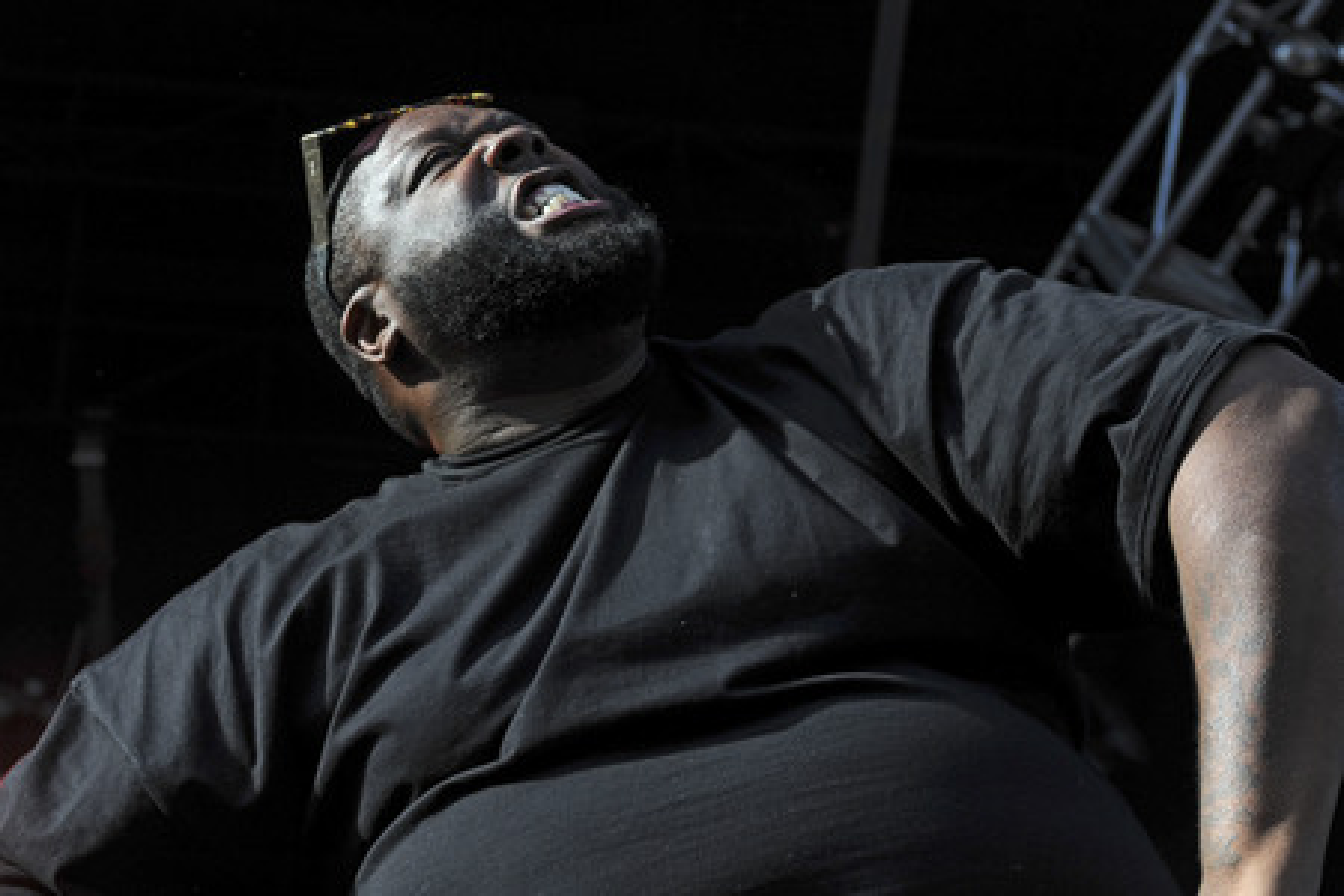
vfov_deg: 21.9
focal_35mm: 62
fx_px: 2314
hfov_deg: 32.4
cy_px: 448
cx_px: 672
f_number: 5
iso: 400
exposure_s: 1/800
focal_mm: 62
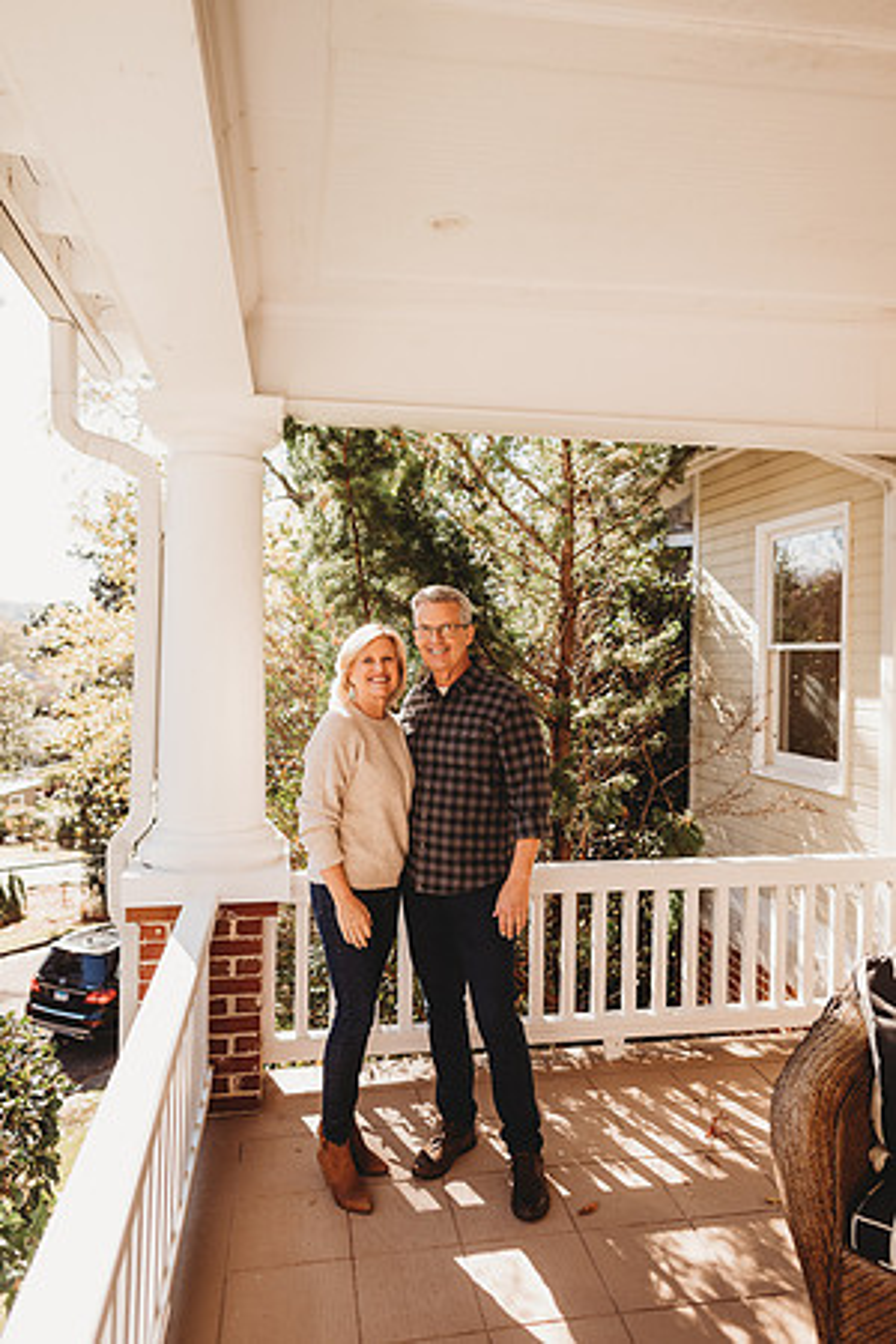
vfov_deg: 73.7
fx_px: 896
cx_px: 448
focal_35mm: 24
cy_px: 672
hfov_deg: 53.1
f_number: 2.8
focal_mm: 24
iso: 160
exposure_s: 1/400
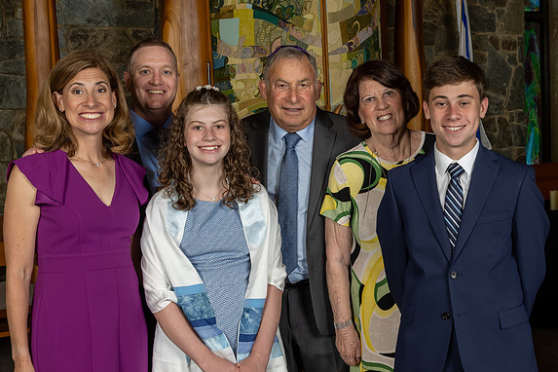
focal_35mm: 55
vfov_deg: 24.6
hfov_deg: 36.2
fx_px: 852
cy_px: 163
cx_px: 299
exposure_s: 1/200
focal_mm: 32
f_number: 8
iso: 640
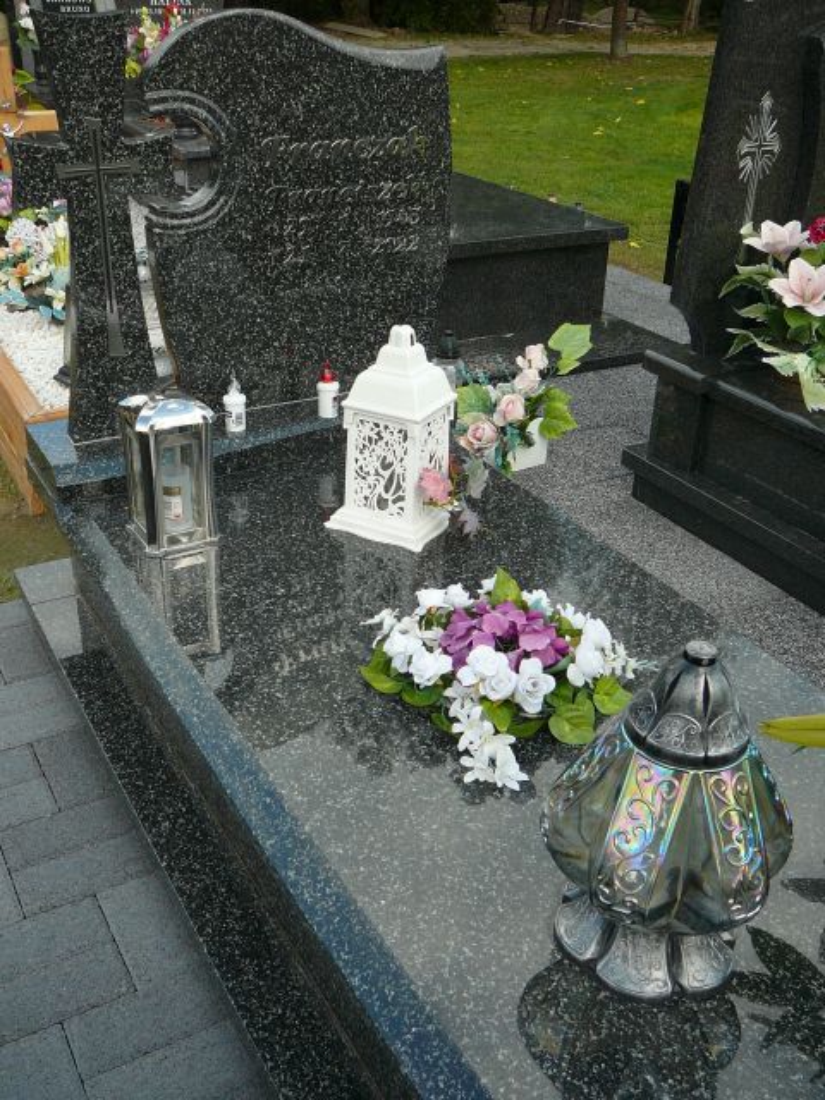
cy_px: 550
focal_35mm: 35
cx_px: 412
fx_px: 1112
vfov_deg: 52.6
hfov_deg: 40.7
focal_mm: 5.2
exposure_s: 1/500
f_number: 2.8
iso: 80
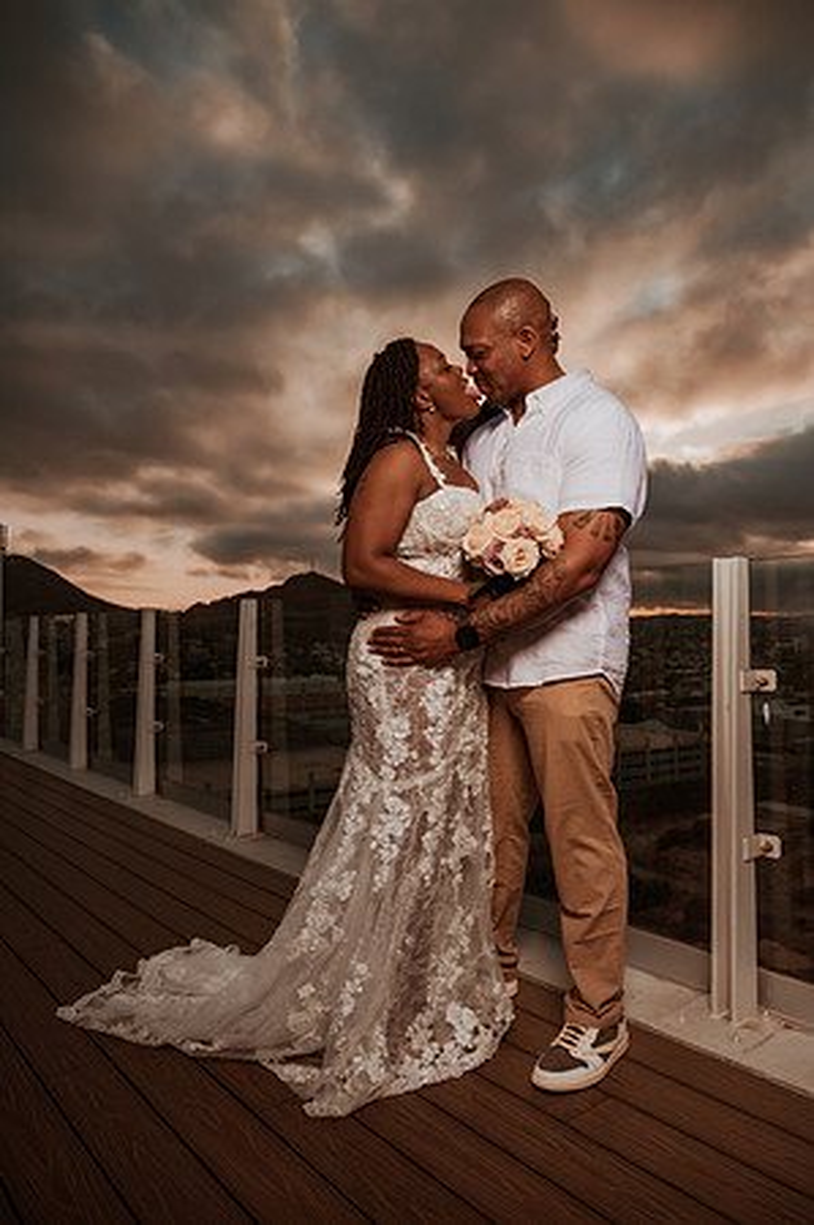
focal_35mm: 24
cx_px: 407
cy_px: 612
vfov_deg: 73.8
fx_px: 816
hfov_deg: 53.0
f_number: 4
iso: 160
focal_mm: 24
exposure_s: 1/1600
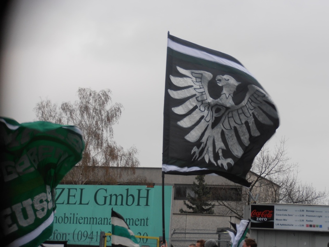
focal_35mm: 138
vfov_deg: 10.7
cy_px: 124
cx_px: 164
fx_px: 1312
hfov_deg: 14.3
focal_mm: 24.39
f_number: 5.8
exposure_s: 1/125
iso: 80
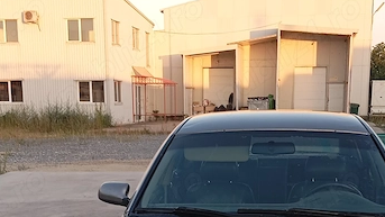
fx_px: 725
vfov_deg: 16.3
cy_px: 260
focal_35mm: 71
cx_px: 209
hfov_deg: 29.7
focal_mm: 4.22
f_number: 1.8
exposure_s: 1/100
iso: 187
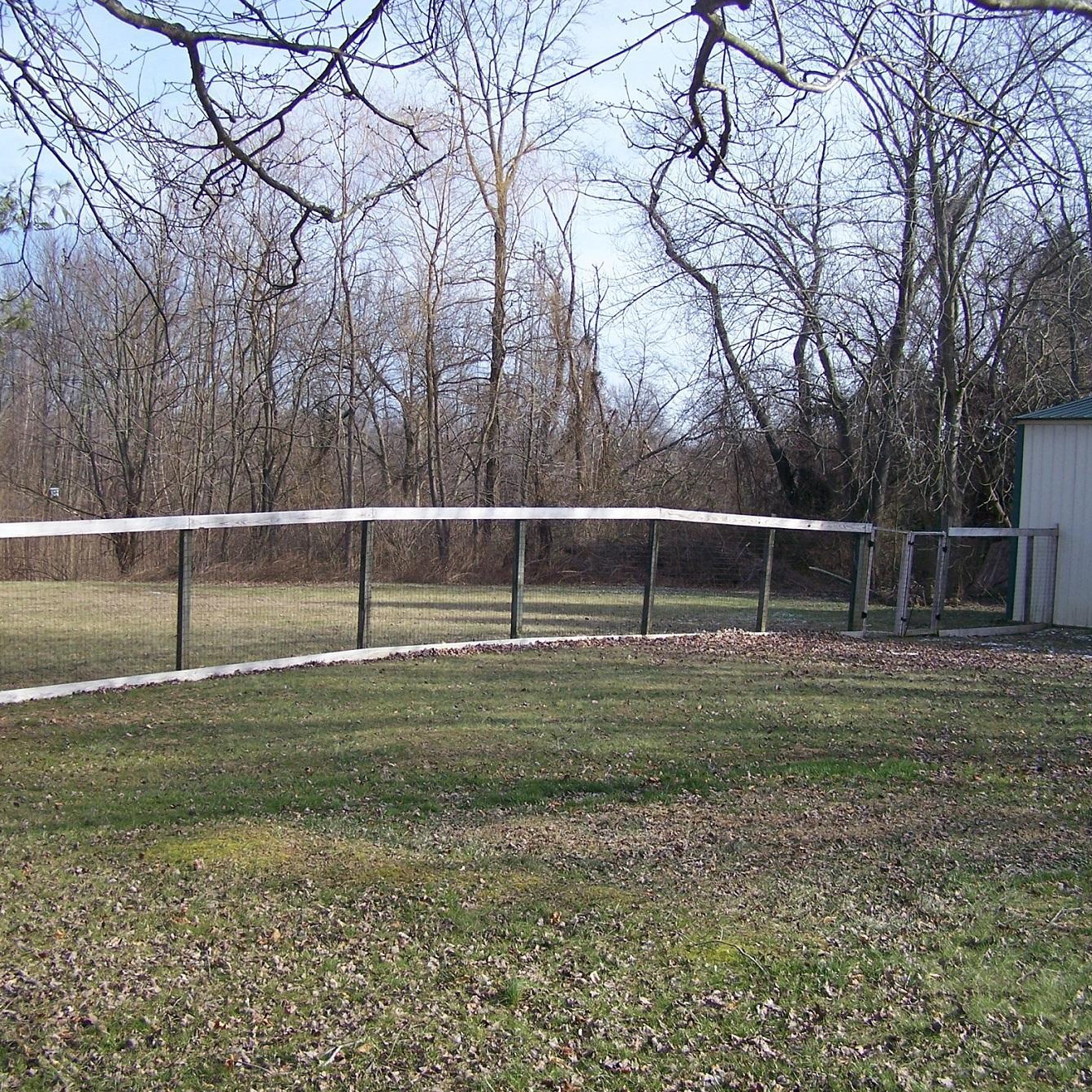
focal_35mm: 45
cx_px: 511
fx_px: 1606
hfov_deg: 37.5
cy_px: 548
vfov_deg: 37.6
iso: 80
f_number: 2.8
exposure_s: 1/800
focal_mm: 6.3
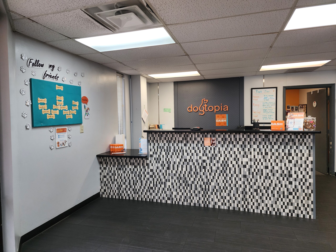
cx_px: 168
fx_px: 223
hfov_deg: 73.9
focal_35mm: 23
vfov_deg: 58.9
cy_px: 126
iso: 320
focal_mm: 6.4
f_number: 1.8
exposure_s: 1/120
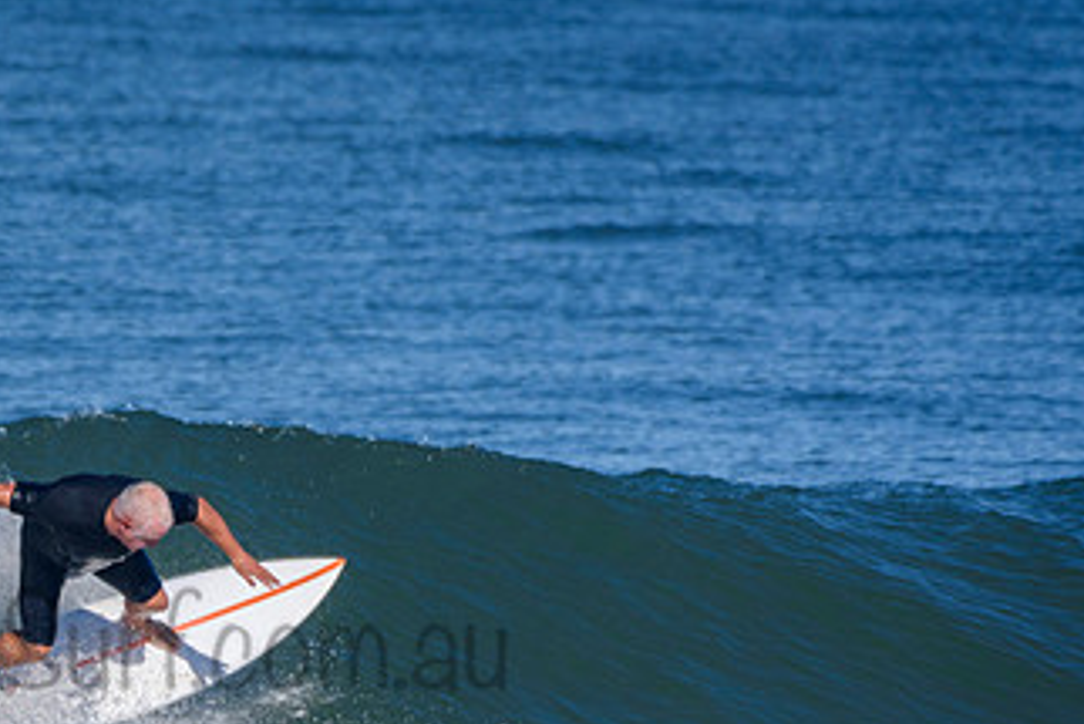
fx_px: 40757
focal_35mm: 1353
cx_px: 151
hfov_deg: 1.5
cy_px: 611
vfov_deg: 1.0
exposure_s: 1/2000
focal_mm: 500
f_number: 5.6
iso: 280
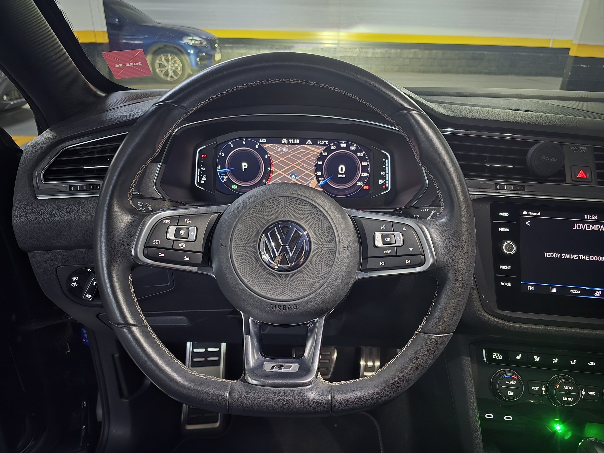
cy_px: 226
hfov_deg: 73.9
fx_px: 401
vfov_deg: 58.9
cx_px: 302
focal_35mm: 23
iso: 2000
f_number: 1.7
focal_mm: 6.3
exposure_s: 1/24
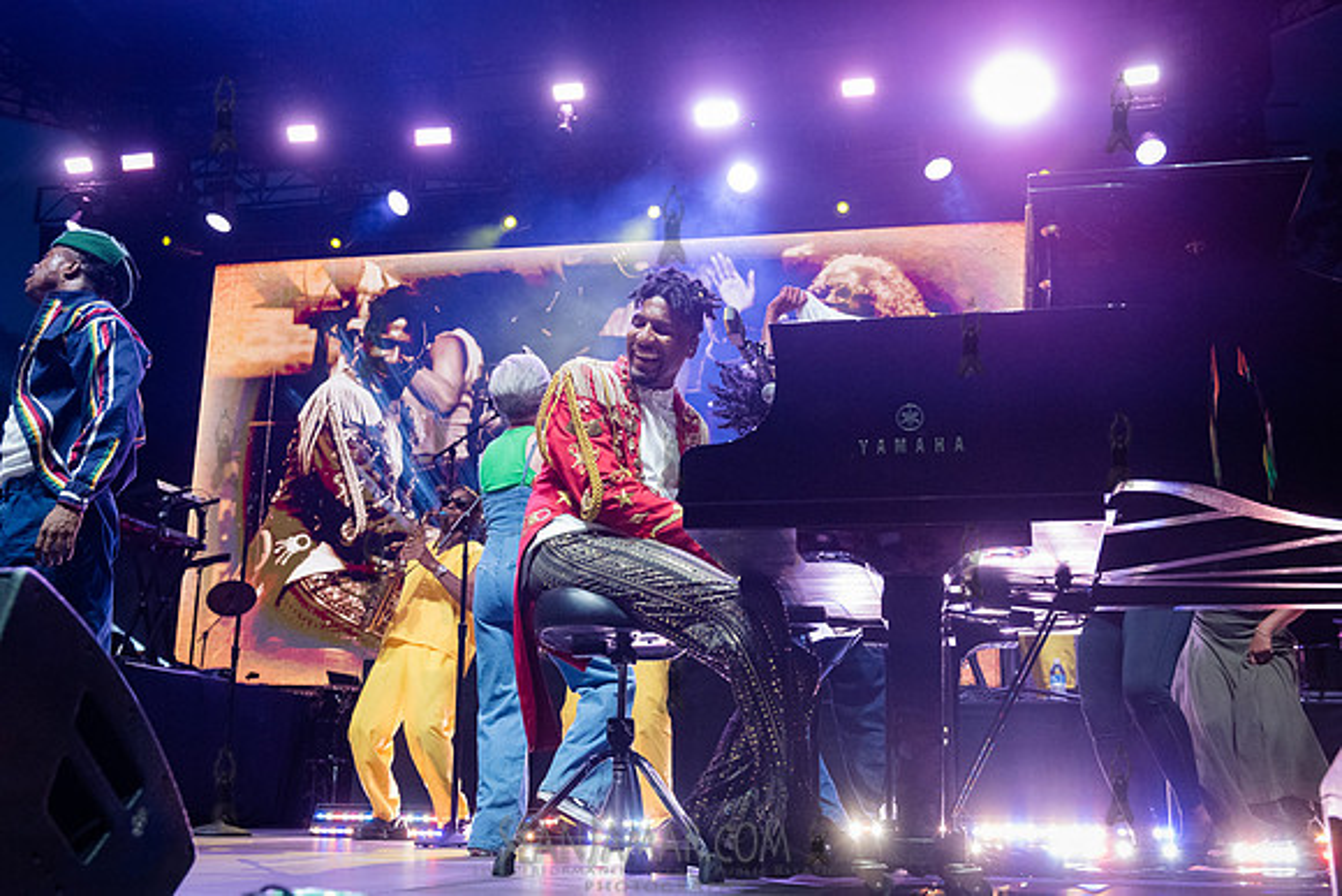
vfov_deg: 34.6
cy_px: 448
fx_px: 1440
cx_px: 671
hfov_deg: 50.0
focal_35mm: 39
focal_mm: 38
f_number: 4
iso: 6400
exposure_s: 1/800
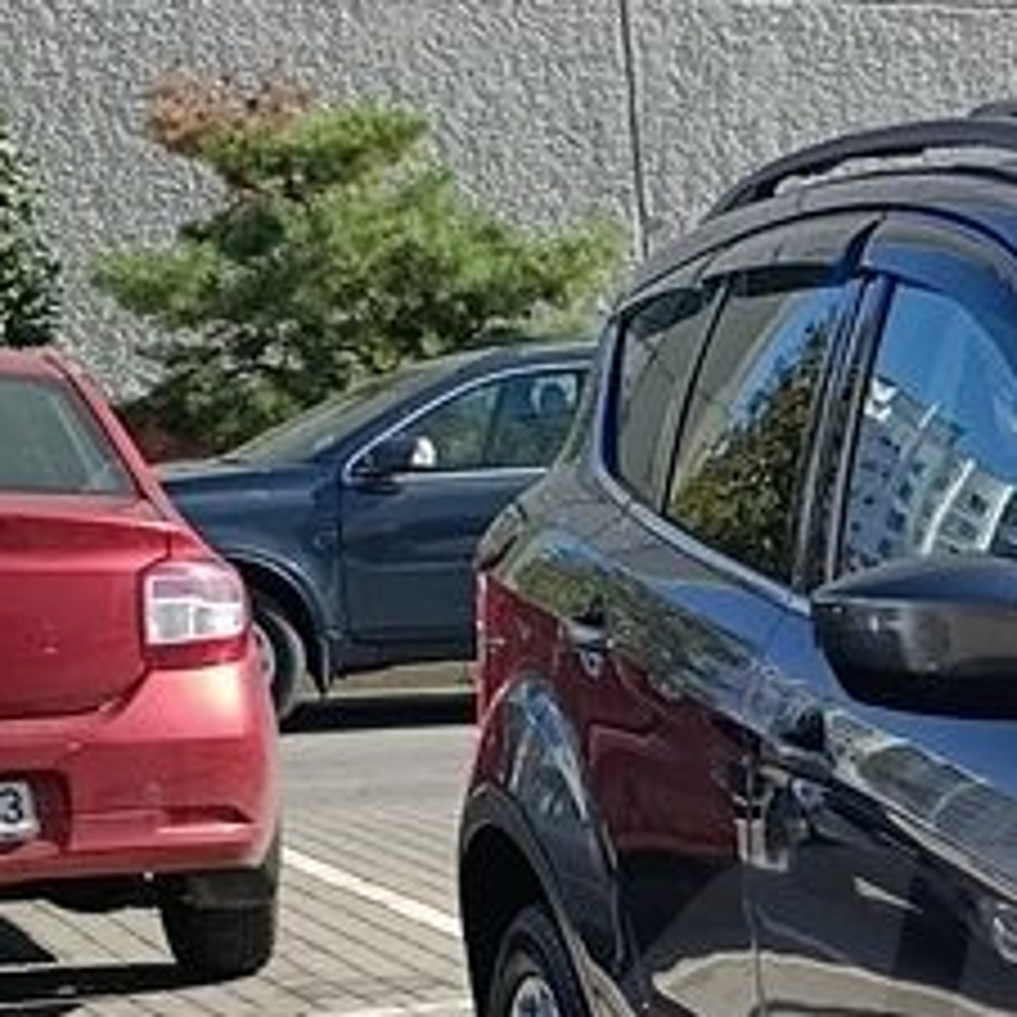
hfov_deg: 13.2
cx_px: 2218
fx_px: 3590
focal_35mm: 108
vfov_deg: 15.7
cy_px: 1138
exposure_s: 1/317
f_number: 1.65
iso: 50
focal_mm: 6.11
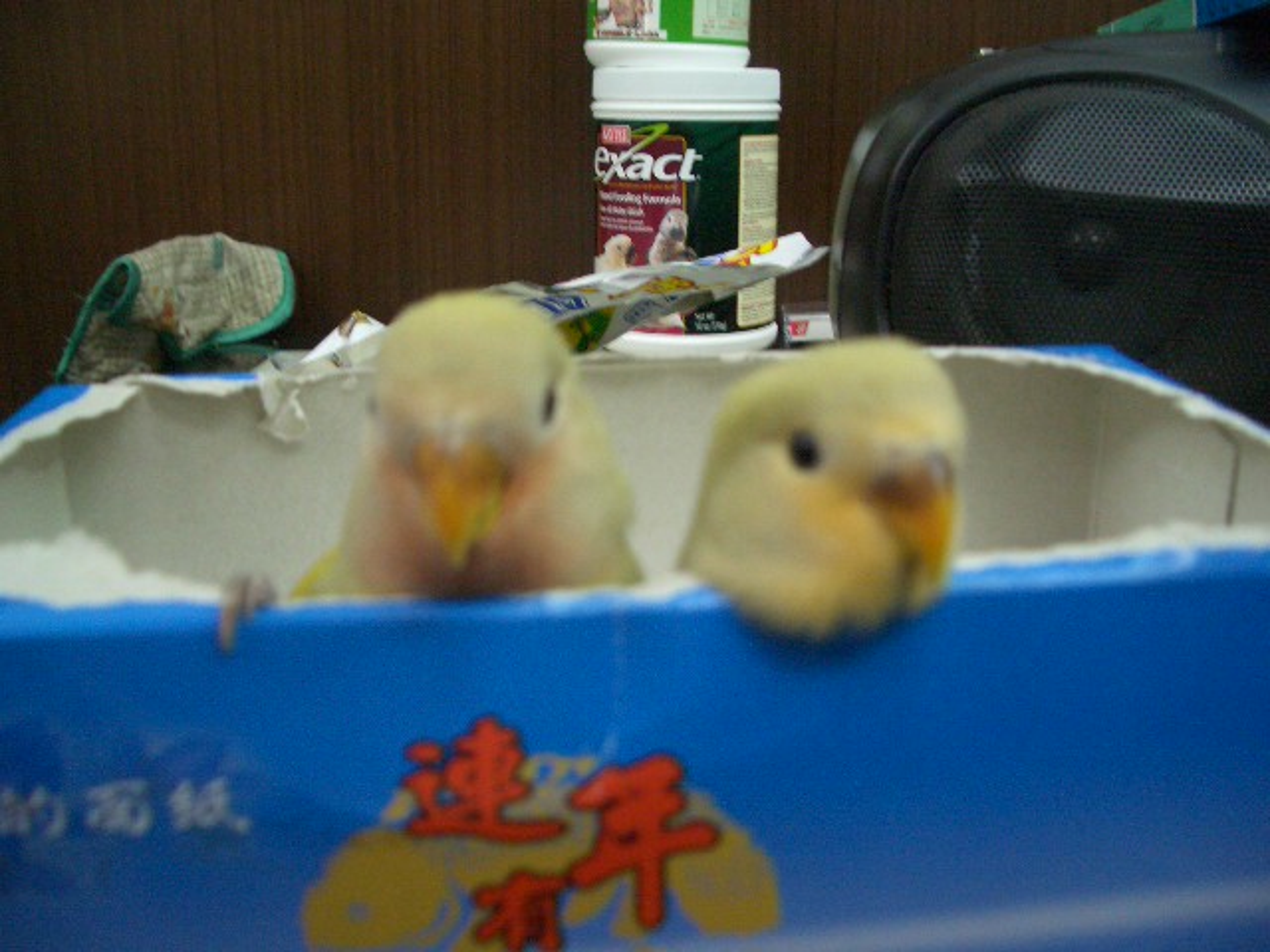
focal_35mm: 35
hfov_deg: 52.6
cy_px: 476
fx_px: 1284
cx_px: 635
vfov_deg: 40.7
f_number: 2.6
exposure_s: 1/8
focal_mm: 5.8
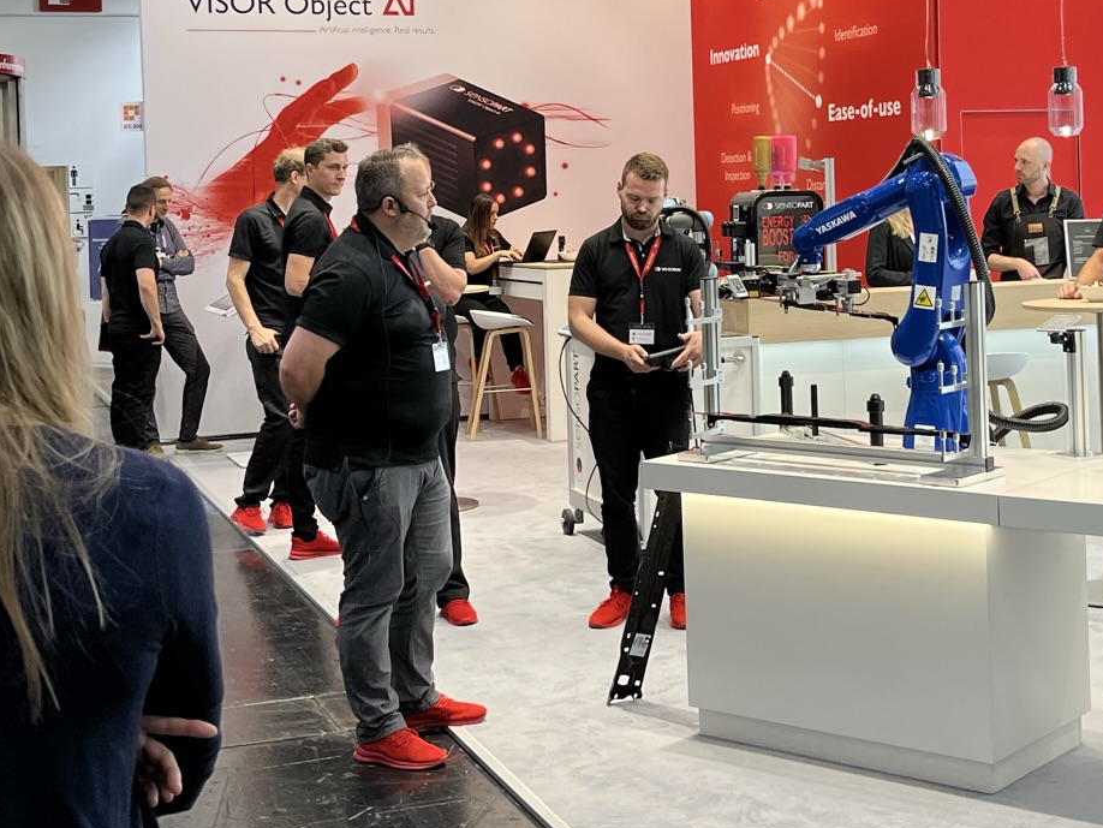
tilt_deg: -2.3
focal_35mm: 58
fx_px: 1849
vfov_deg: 24.9
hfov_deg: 33.2
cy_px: 179
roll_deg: +1.9
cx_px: 631
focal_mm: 5.1
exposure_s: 1/111
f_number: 1.6
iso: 32
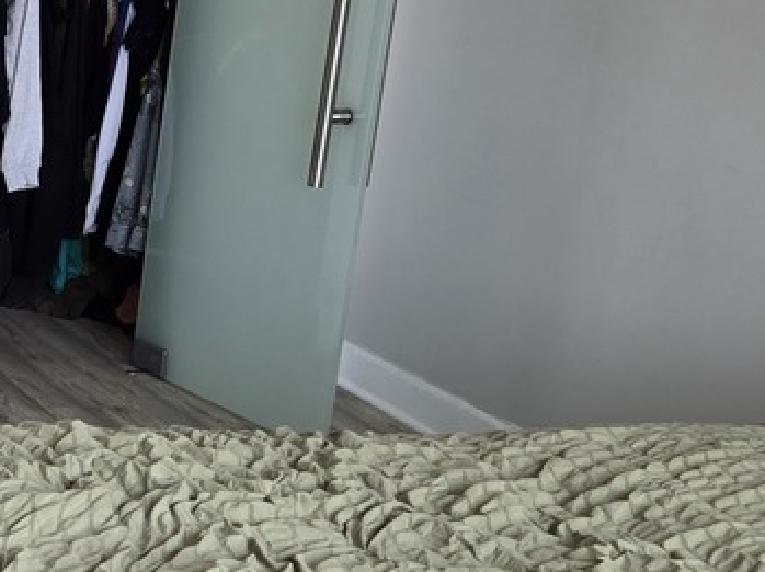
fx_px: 2097
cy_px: 164
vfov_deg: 15.5
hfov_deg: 19.4
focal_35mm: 95
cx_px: -158
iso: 40
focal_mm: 5.4
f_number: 1.8
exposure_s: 1/180
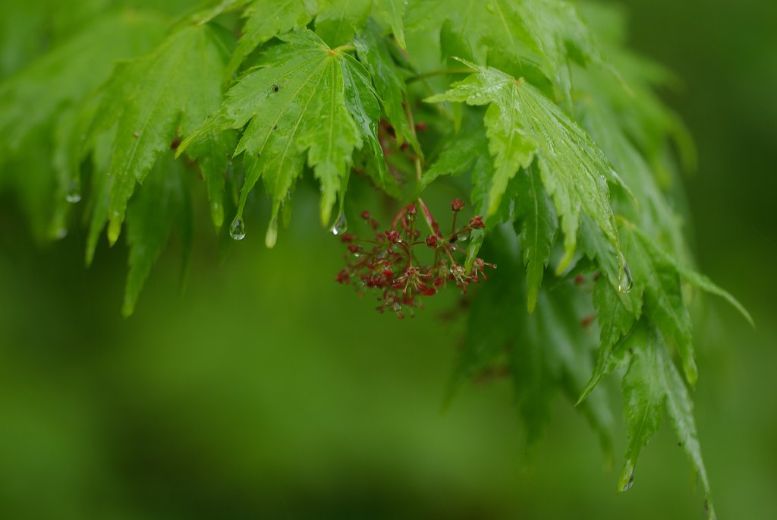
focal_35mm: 270
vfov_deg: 5.1
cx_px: 388
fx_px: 5833
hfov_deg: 7.6
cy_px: 260
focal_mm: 180
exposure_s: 1/100
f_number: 3.5
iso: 100
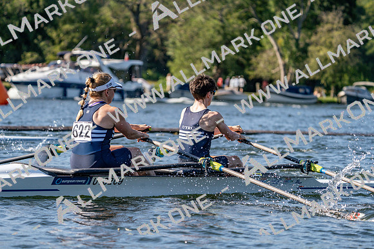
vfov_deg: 6.9
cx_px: 187
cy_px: 124
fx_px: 2078
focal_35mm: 200
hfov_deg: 10.3
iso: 320
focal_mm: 200
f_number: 5.6
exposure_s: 1/1600
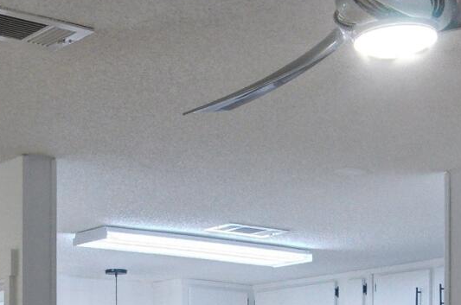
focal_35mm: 93
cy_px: 418
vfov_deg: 14.0
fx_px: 1186
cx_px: 177
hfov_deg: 22.0
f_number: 9
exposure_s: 1/30
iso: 400
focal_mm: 11
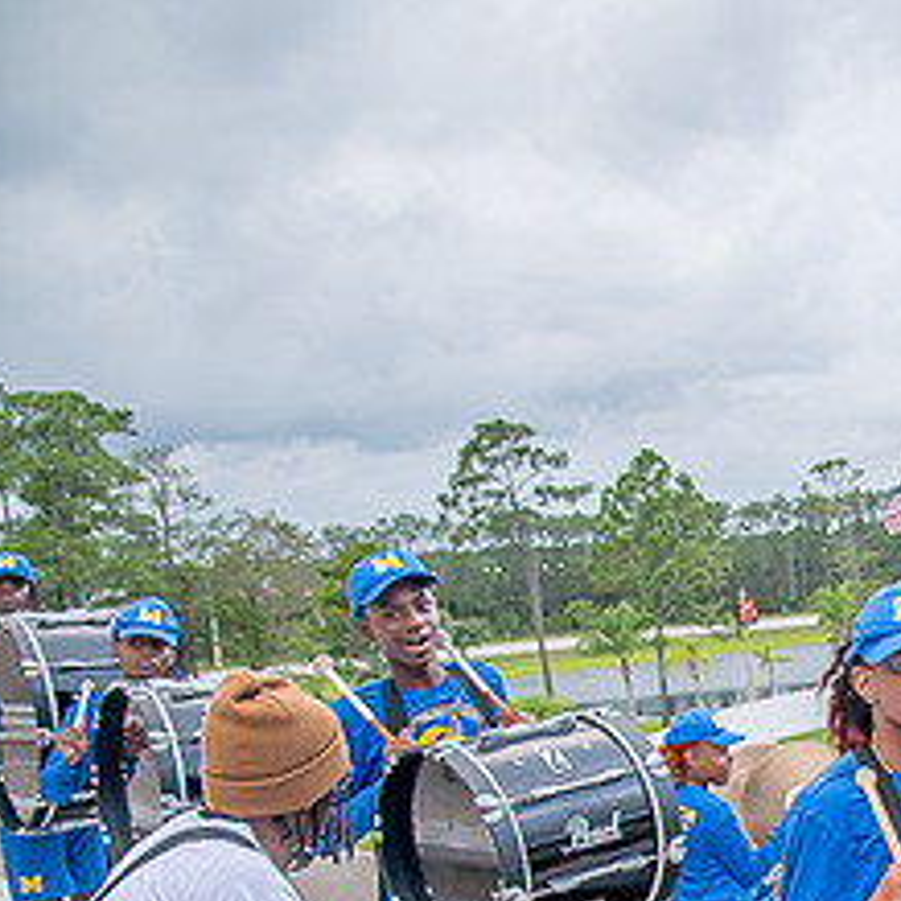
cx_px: 1061
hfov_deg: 28.0
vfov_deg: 30.4
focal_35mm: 54
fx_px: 1590
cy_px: 790
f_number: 4
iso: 400
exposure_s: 1/250
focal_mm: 24
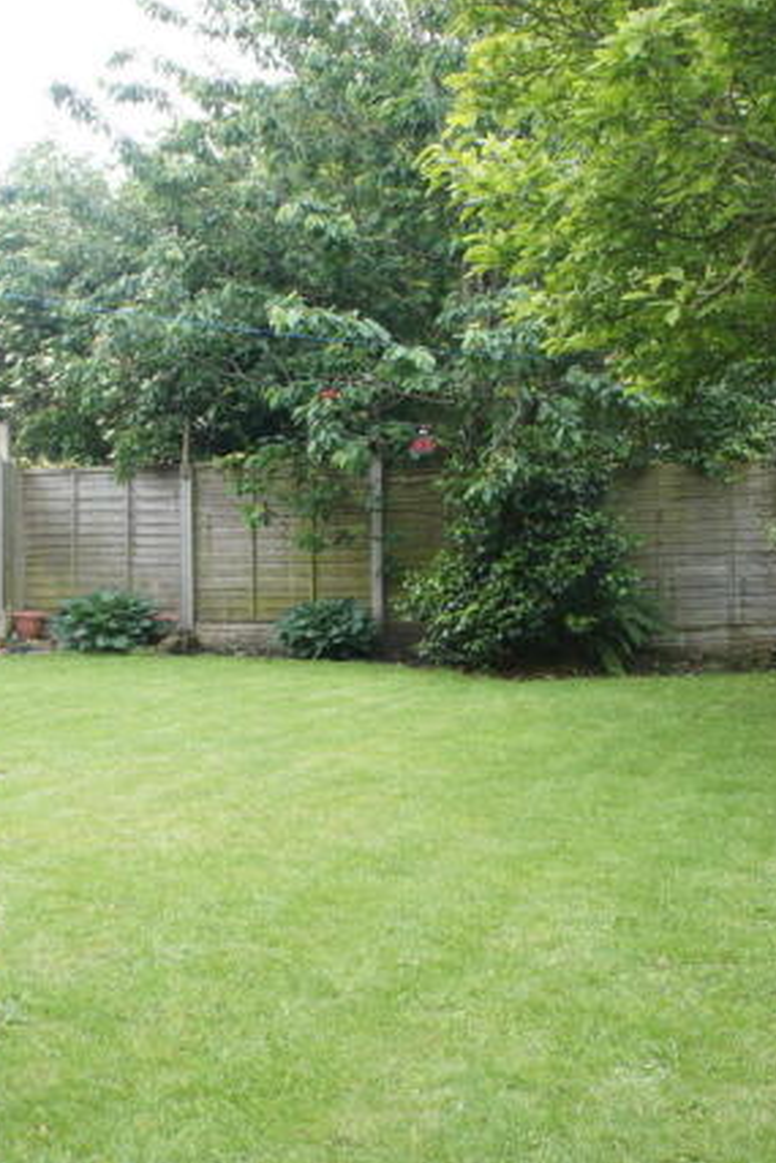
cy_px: 583
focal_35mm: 46
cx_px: 289
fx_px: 1486
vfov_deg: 42.7
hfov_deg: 29.1
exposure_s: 1/80
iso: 200
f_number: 5.6
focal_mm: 20
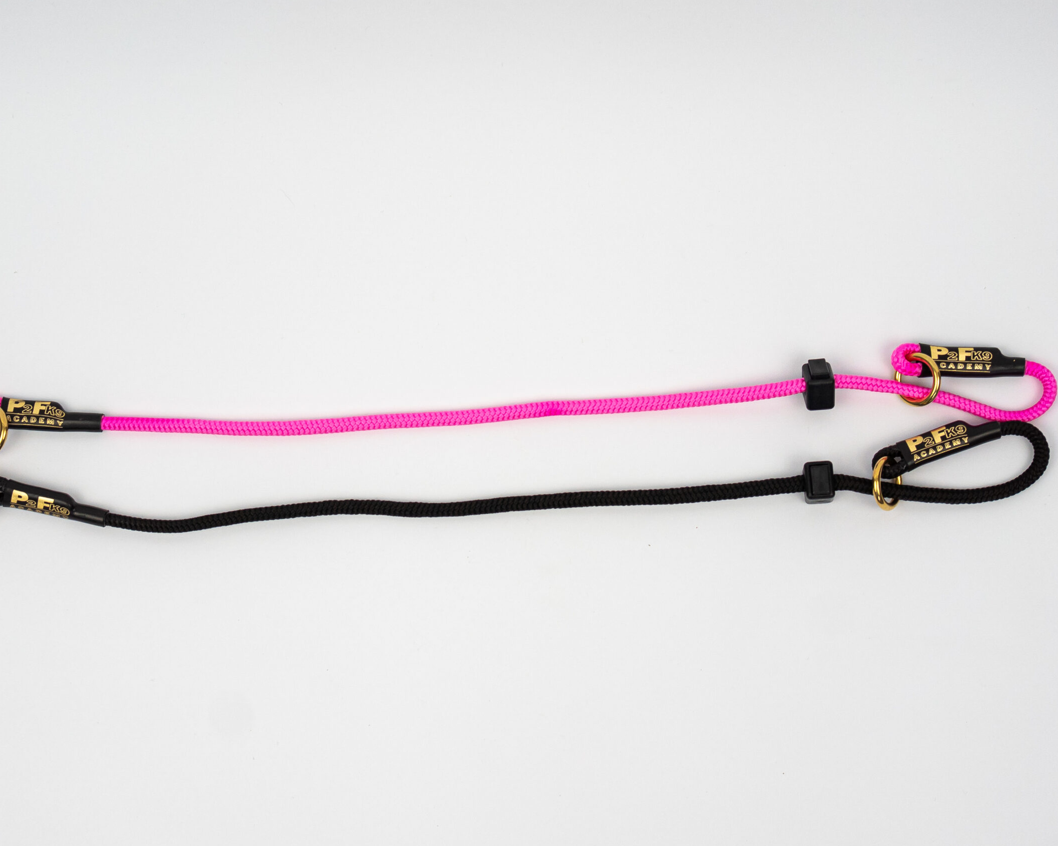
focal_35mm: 76
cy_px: 423
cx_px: 497
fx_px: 2380
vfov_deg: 20.2
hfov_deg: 25.1
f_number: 3.5
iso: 640
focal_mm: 45
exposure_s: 1/160
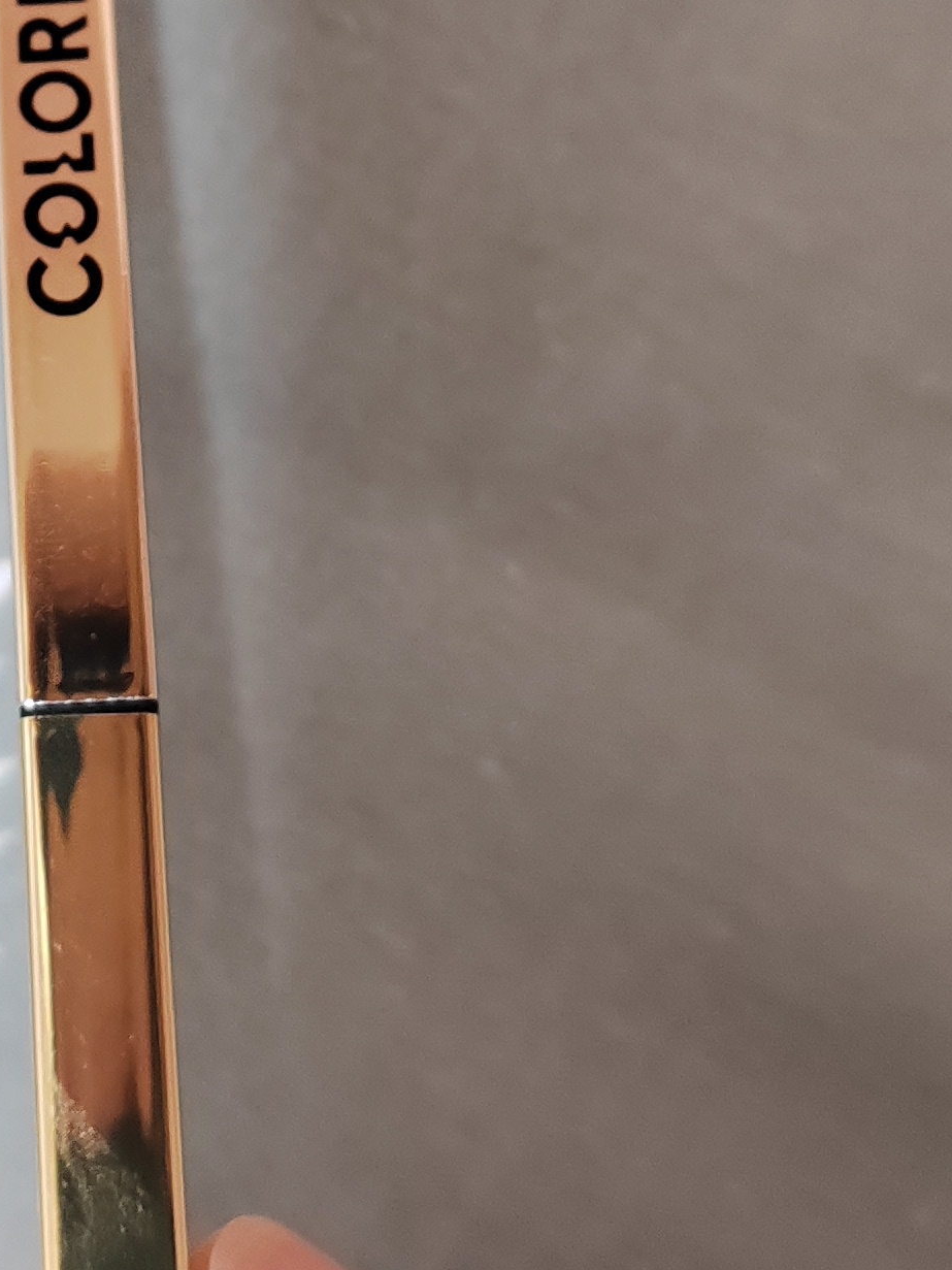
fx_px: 2934
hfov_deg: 17.8
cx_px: -87
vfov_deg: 24.0
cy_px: 231
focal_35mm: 80
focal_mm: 6.14
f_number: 1.8
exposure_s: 1/50
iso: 5000
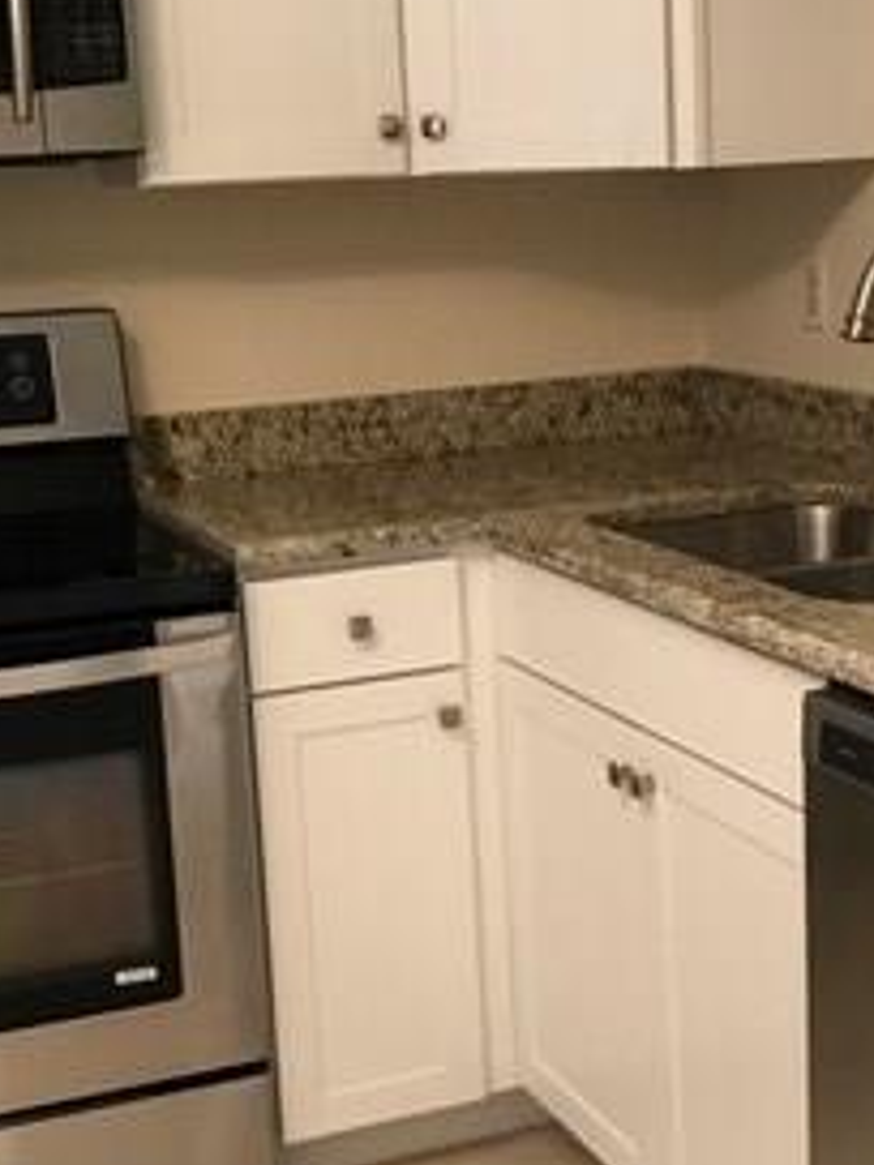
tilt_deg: -11.1
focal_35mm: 66
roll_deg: +3.1
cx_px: 583
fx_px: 2222
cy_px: 617
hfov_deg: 22.2
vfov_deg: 29.4
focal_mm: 3.99
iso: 40
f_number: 1.8
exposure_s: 1/15
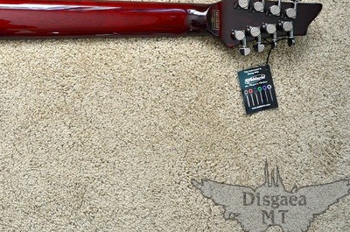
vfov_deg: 23.5
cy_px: 27
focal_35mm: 56
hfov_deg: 33.2
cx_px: 12
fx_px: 543
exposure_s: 1/160
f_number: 4
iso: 500
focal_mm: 18.5
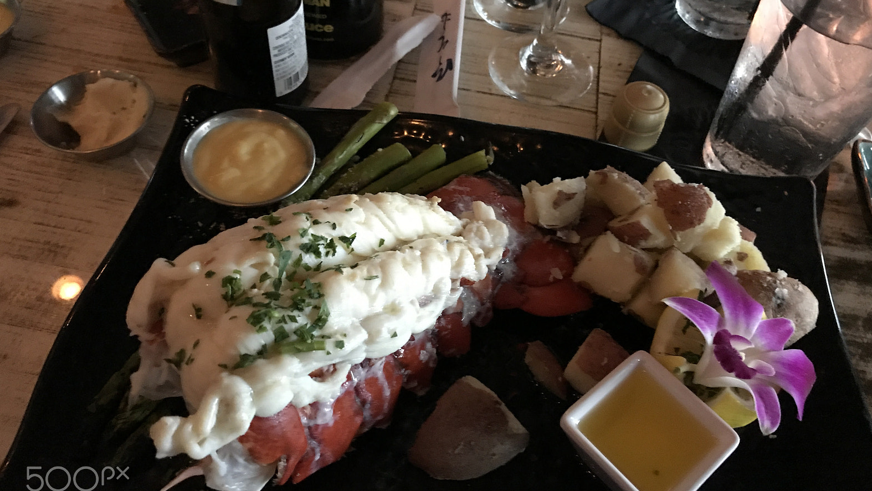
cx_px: 435
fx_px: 717
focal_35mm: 31
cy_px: 219
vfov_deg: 37.8
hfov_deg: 62.6
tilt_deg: -51.5
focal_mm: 3.99
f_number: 1.8
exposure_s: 1/4
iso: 100
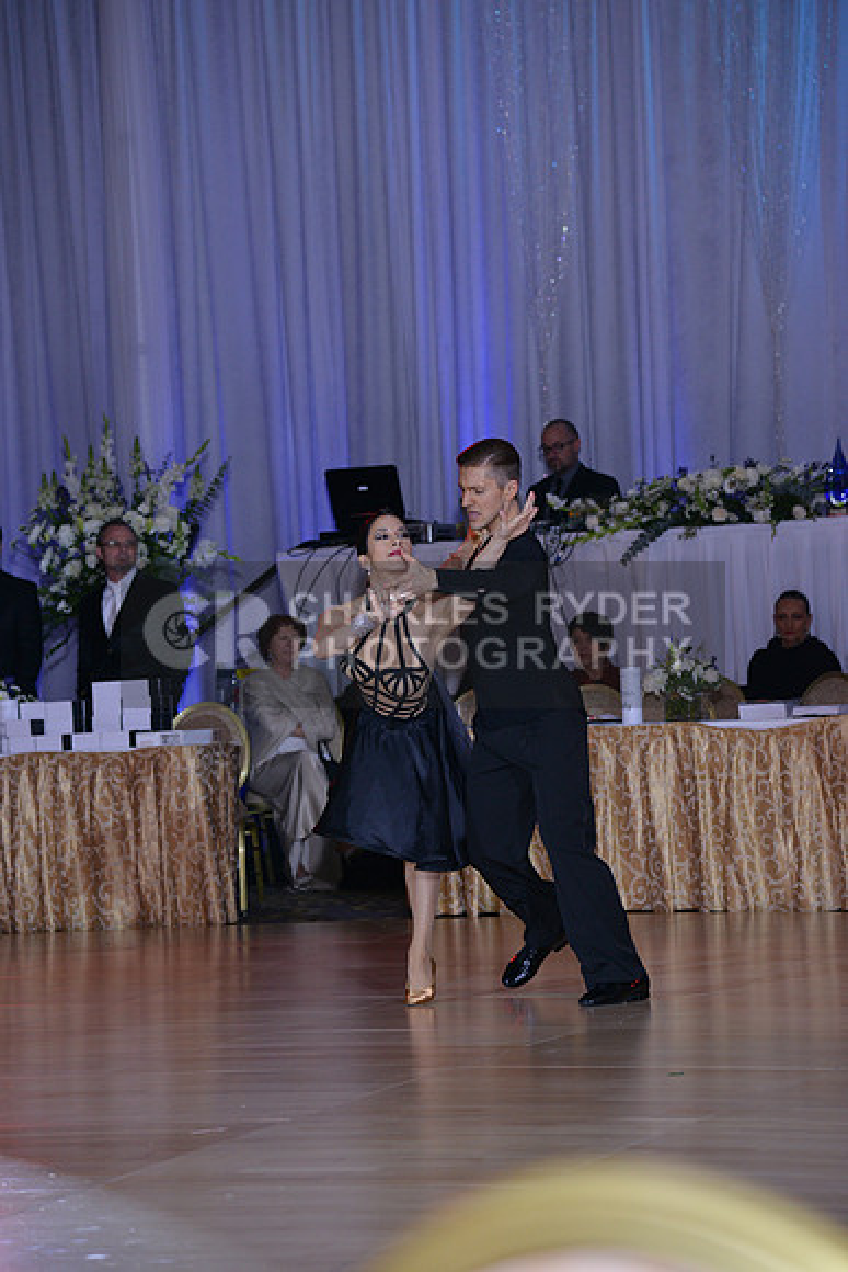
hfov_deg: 11.4
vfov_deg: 17.1
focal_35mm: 120
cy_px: 636
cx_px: 424
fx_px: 4237
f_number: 4.5
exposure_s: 1/250
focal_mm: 120
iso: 1250
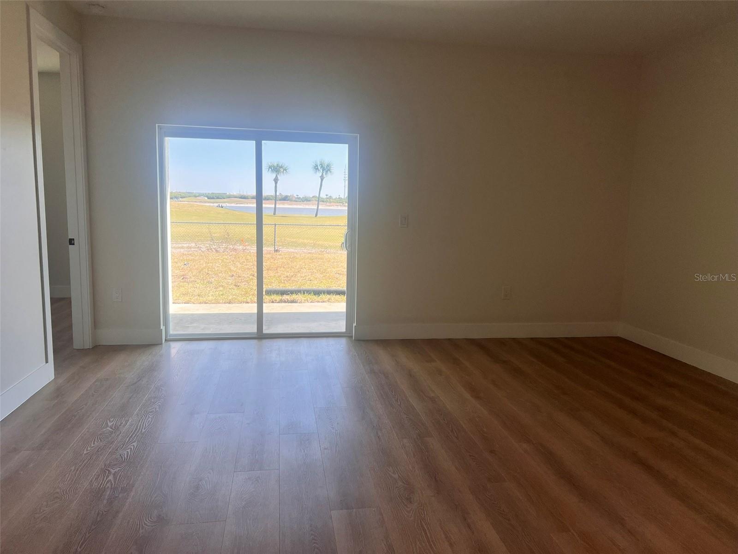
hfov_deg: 67.3
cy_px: 277
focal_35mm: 26
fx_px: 554
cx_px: 369
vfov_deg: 53.1
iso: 50
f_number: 1.5
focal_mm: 5.7
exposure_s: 1/1147
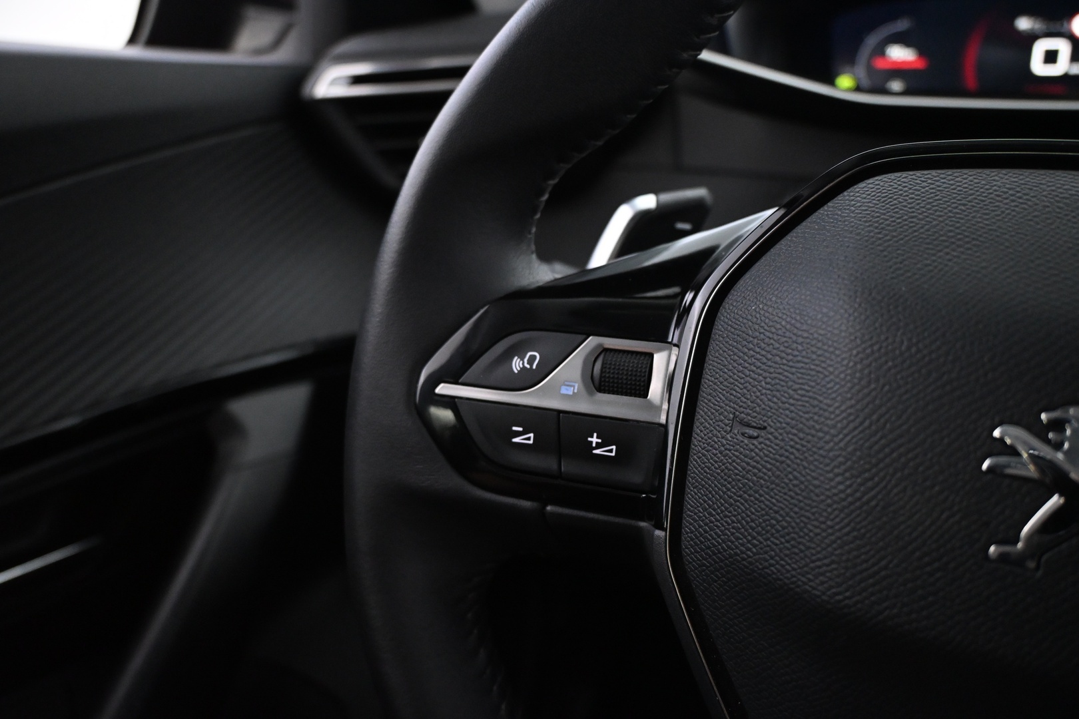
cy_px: 360
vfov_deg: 43.6
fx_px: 899
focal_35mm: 30
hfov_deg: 61.9
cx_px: 540
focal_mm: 20
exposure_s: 1/30
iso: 3600
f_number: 4
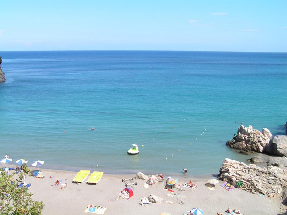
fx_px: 315
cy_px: 108
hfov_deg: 49.0
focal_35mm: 38
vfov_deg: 37.7
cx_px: 144
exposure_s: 1/250
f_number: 5.6
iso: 50
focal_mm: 6.3
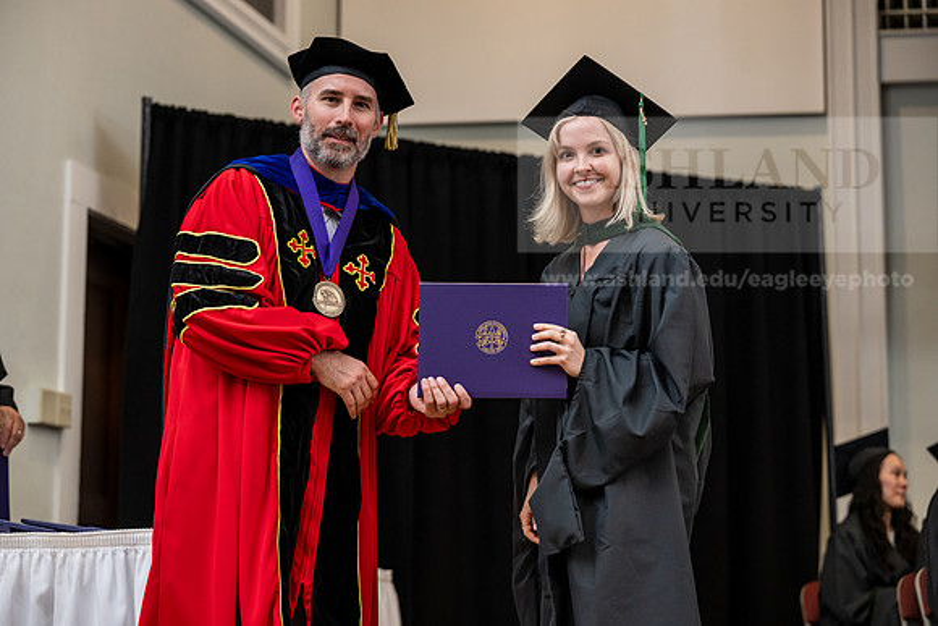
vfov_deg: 16.5
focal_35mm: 83
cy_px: 313
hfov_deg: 24.5
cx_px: 469
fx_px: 2163
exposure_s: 1/200
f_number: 3.5
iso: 1600
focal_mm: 83
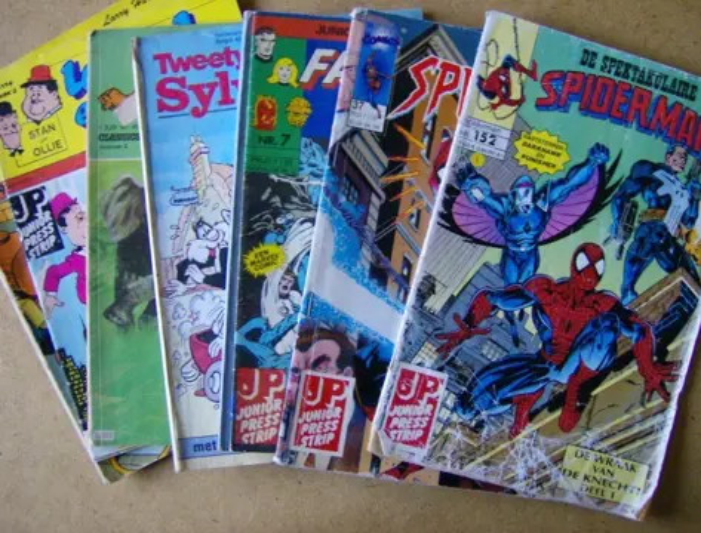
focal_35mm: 36
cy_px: 266
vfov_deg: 40.0
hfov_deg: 51.1
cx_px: 350
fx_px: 733
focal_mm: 6
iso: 200
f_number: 2.8
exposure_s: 1/22.1
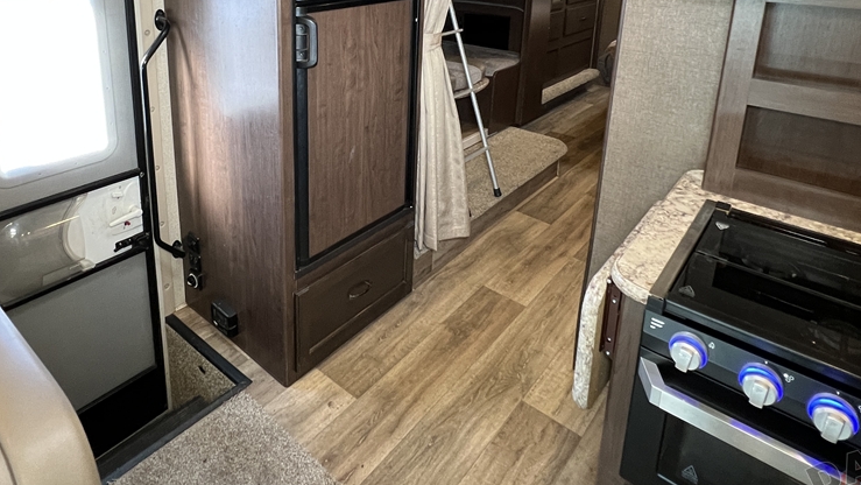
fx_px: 525
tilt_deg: -14.5
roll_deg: +0.0
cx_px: 366
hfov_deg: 78.2
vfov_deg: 45.6
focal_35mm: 23
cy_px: 64
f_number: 1.8
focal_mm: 1.57
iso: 250
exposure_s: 1/64
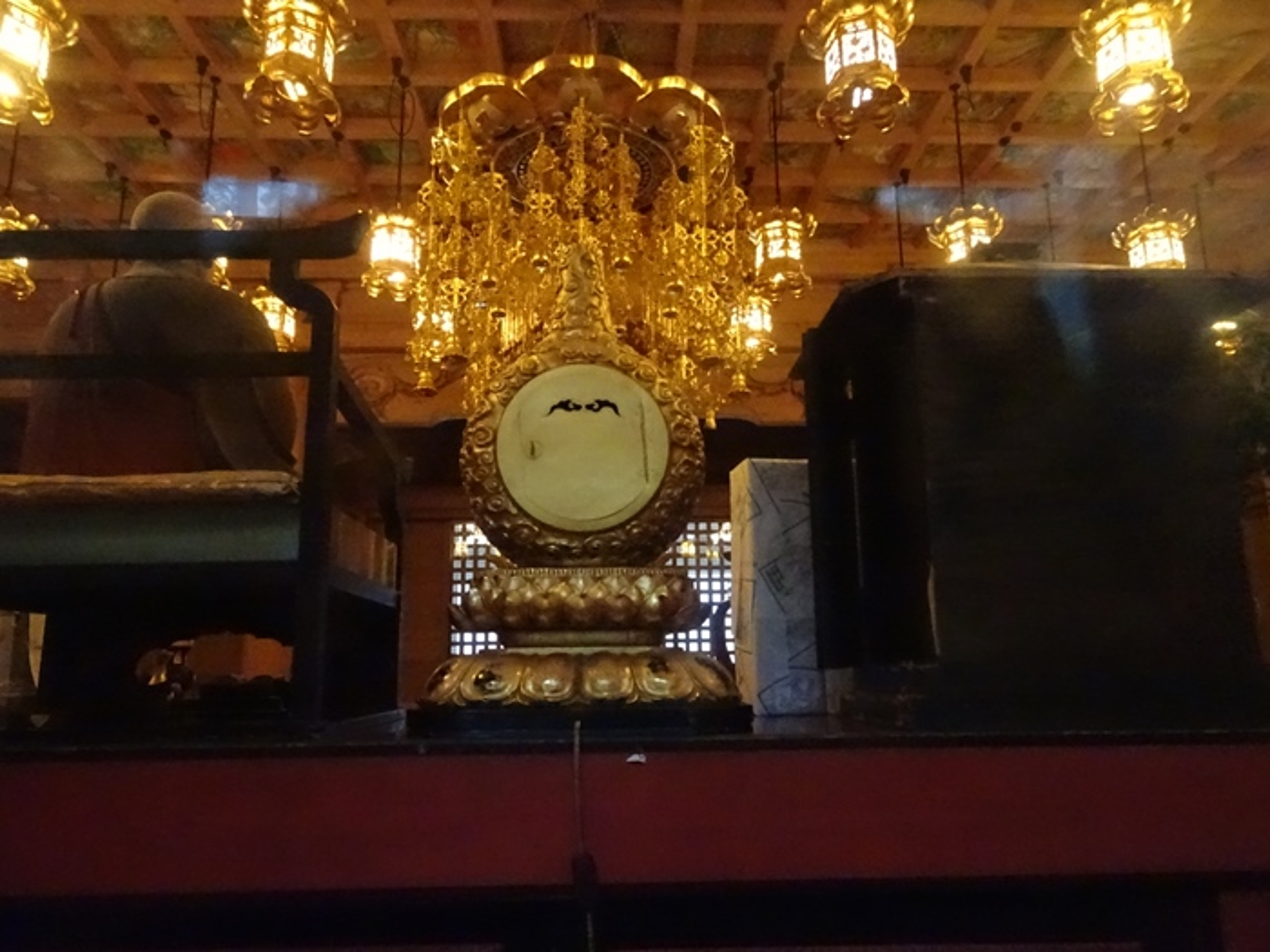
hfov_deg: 71.6
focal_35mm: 24
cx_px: 635
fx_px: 881
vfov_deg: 56.8
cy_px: 476
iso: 3200
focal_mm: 4.1
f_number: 3.5
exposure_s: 1/8
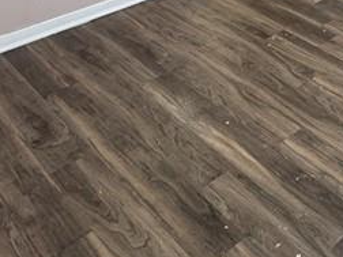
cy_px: -188
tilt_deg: -8.1
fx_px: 565
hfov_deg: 30.2
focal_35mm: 57
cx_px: 381
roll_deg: -3.5
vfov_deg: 19.8
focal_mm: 2.22
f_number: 2.2
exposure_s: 1/60
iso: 160
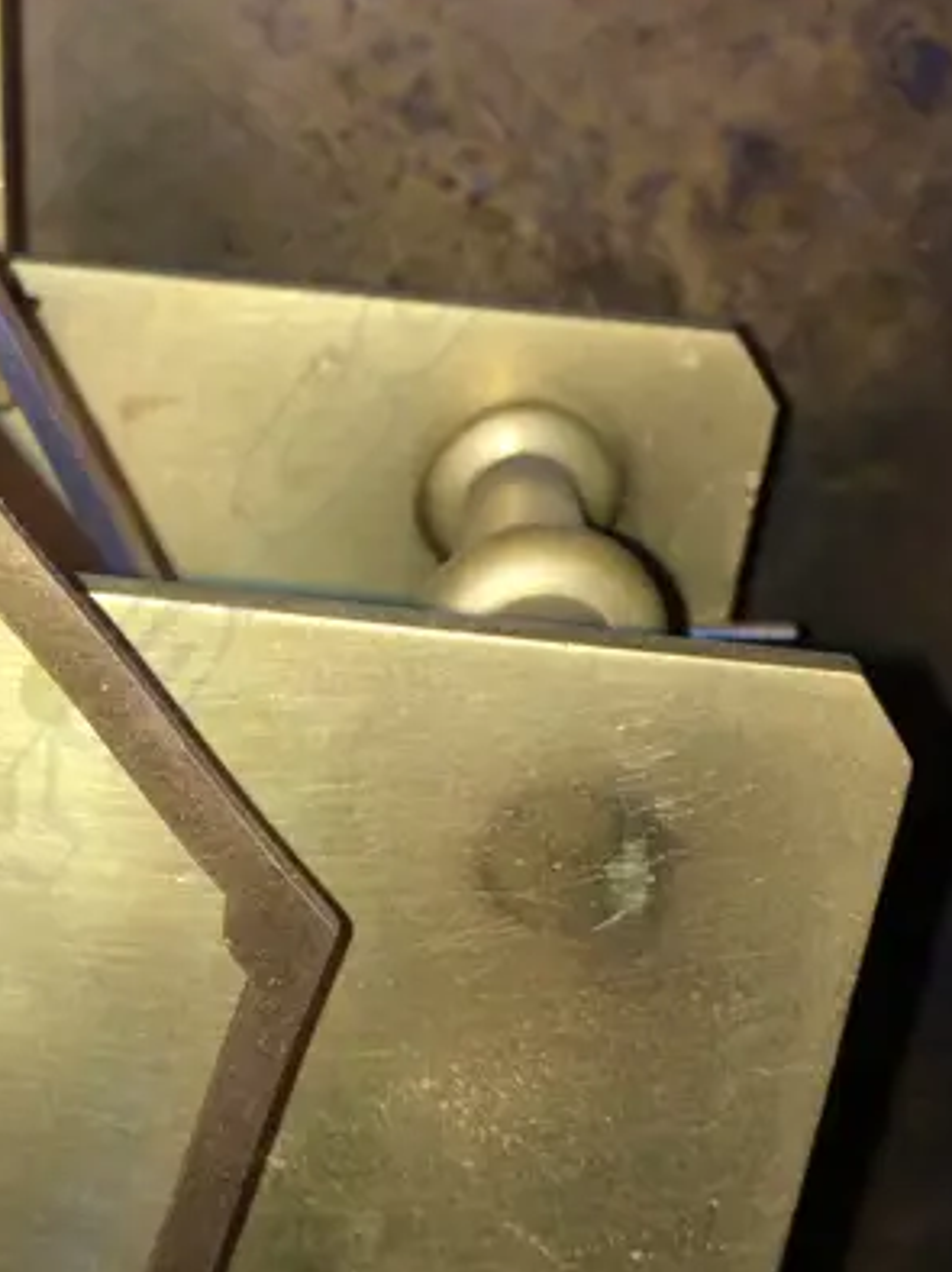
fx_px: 2863
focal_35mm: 78
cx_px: -145
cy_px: 1065
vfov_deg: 24.5
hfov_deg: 18.1
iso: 32
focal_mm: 4.12
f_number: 2.2
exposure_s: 1/69
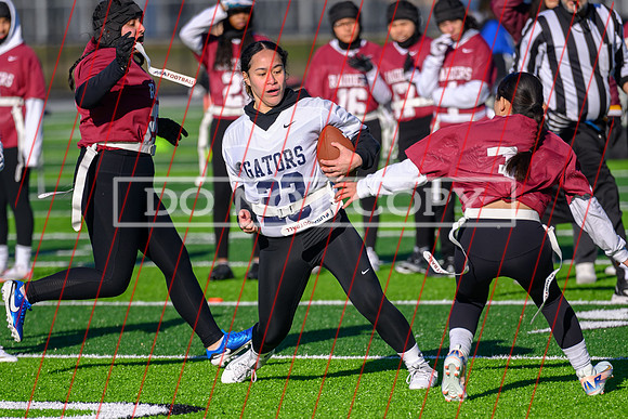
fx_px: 6246
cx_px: 236
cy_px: 333
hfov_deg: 5.8
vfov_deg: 3.8
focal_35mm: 358
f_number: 2.8
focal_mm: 200
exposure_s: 1/1600
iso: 90
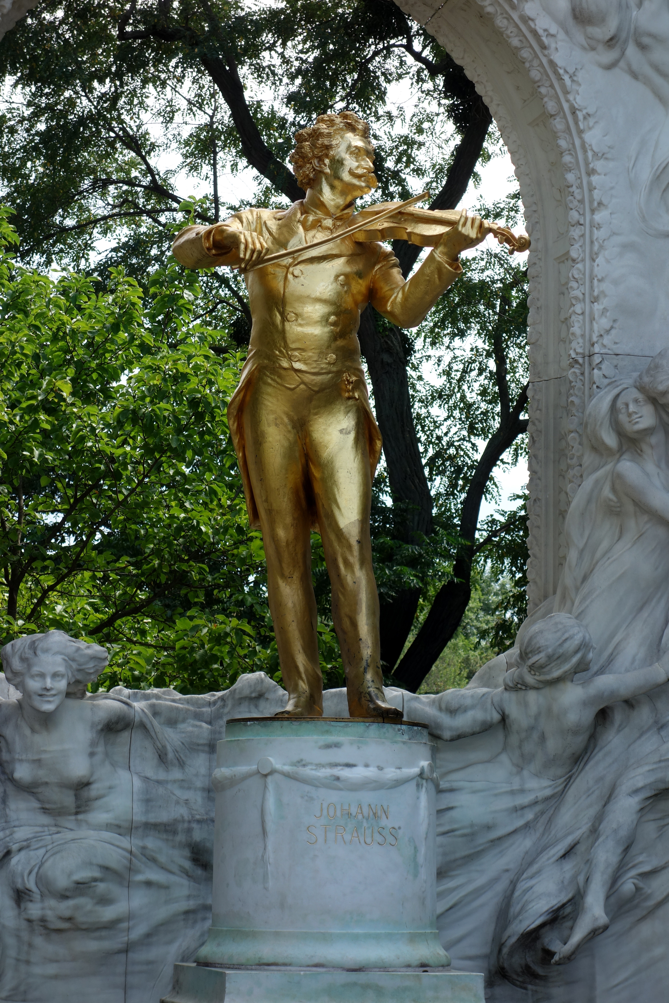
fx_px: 2704
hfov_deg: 14.1
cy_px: 502
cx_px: 334
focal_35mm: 97
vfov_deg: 21.0
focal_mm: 35.96
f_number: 5.6
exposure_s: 1/250
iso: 125
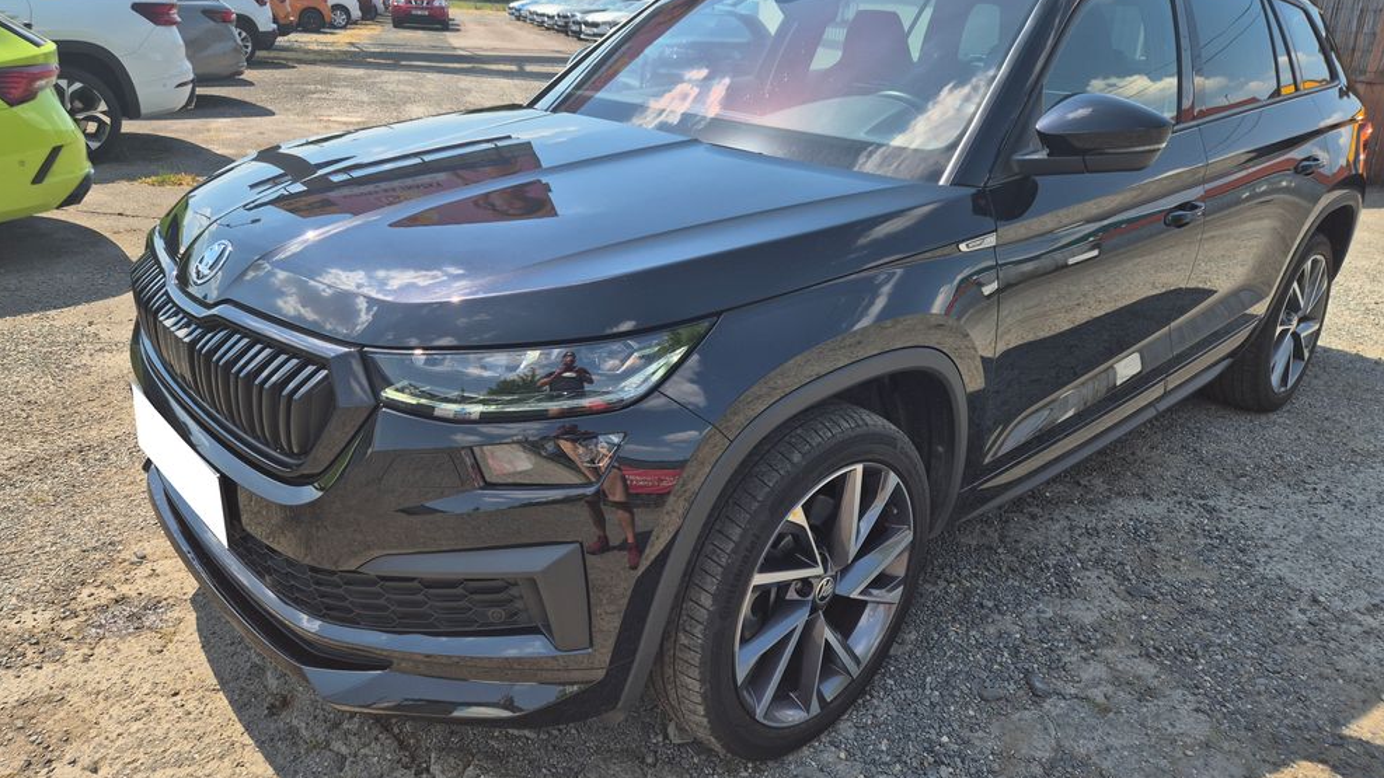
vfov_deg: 44.2
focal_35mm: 26
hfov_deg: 71.9
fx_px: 954
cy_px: 318
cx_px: 690
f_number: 1.8
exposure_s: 1/1548
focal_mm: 5.4
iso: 25
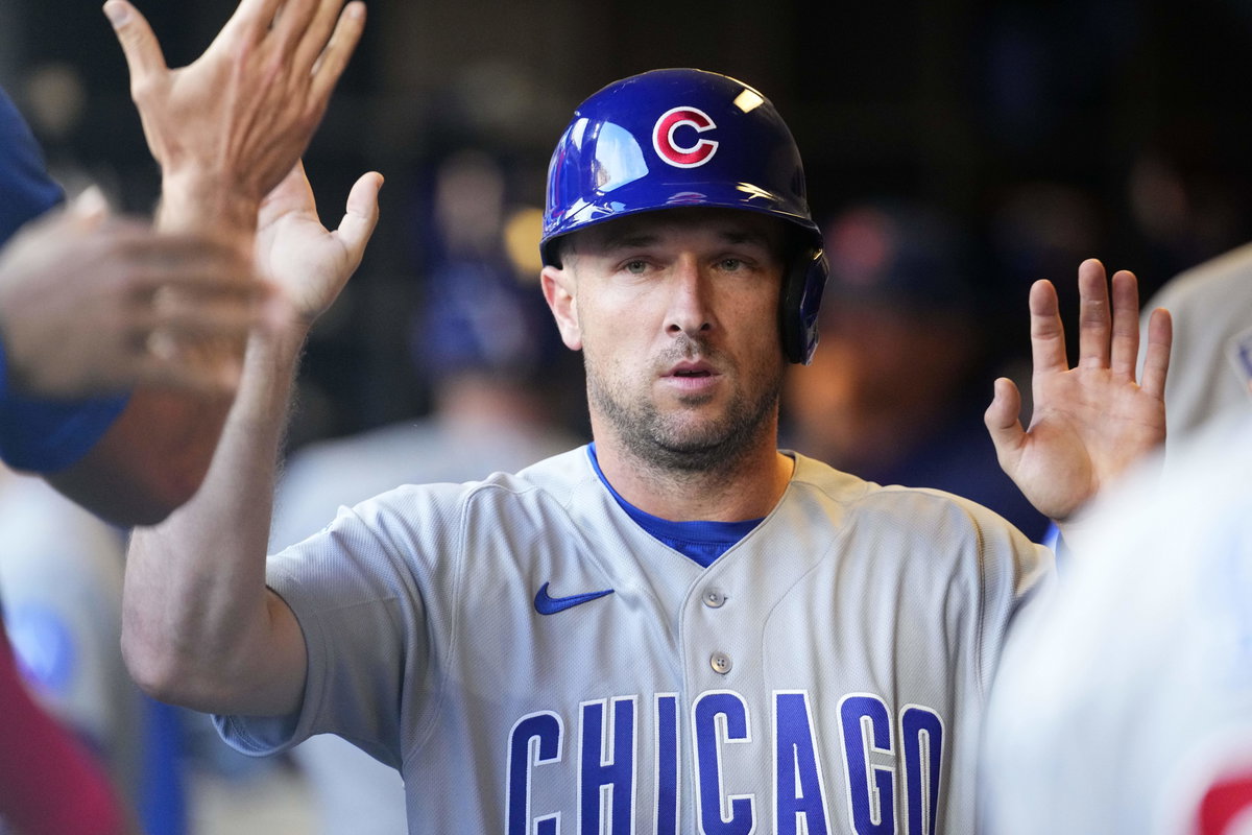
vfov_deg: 3.3
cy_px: 418
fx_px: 14606
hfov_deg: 4.9
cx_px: 626
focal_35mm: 420
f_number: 4
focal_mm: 420
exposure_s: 1/800
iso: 6400
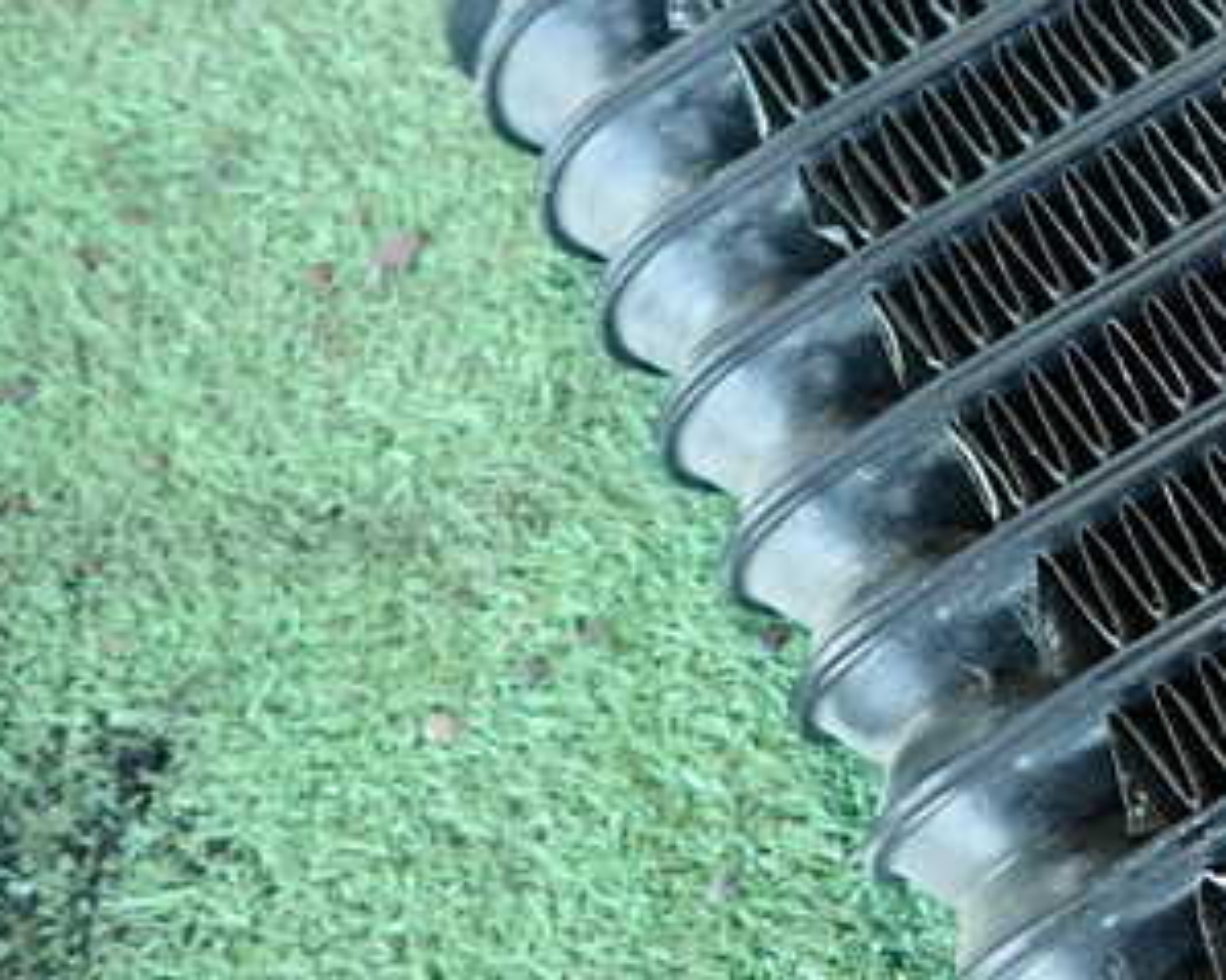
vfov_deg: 30.8
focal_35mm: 49
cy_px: 492
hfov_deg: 34.8
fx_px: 1777
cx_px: 1201
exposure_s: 1/40
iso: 200
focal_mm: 4.5
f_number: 2
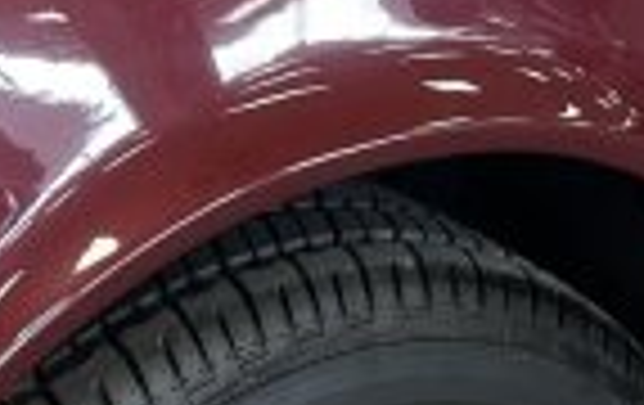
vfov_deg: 5.7
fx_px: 3992
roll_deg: +1.5
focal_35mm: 227
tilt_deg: -17.8
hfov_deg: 9.1
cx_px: -162
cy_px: -392
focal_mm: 6.86
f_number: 1.78
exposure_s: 1/60
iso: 200
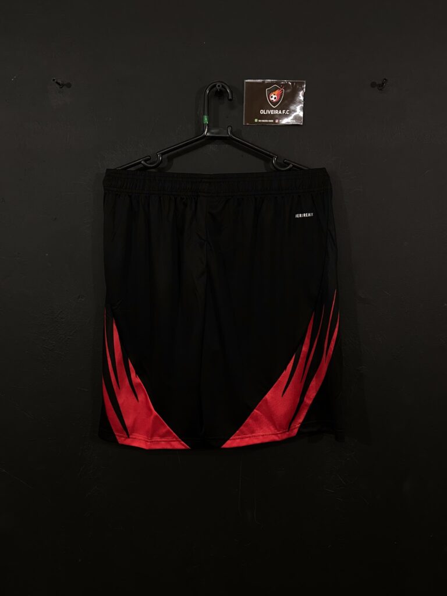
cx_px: 224
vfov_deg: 67.3
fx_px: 448
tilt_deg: -6.5
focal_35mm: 26
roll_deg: -0.1
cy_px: 298
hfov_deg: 53.1
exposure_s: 1/60
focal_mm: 4.25
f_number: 1.8
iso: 320
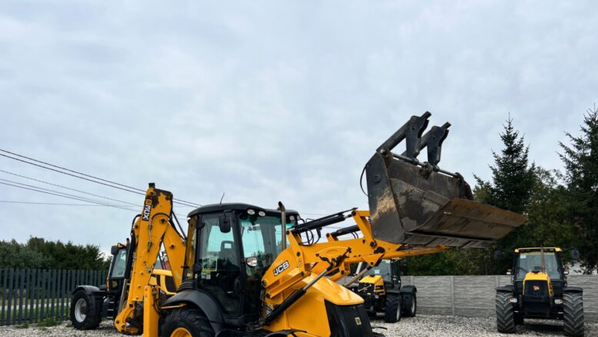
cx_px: 296
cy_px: 229
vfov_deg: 39.7
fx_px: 460
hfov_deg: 66.0
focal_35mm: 29
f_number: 1.5
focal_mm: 5.7
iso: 50
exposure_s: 1/2841
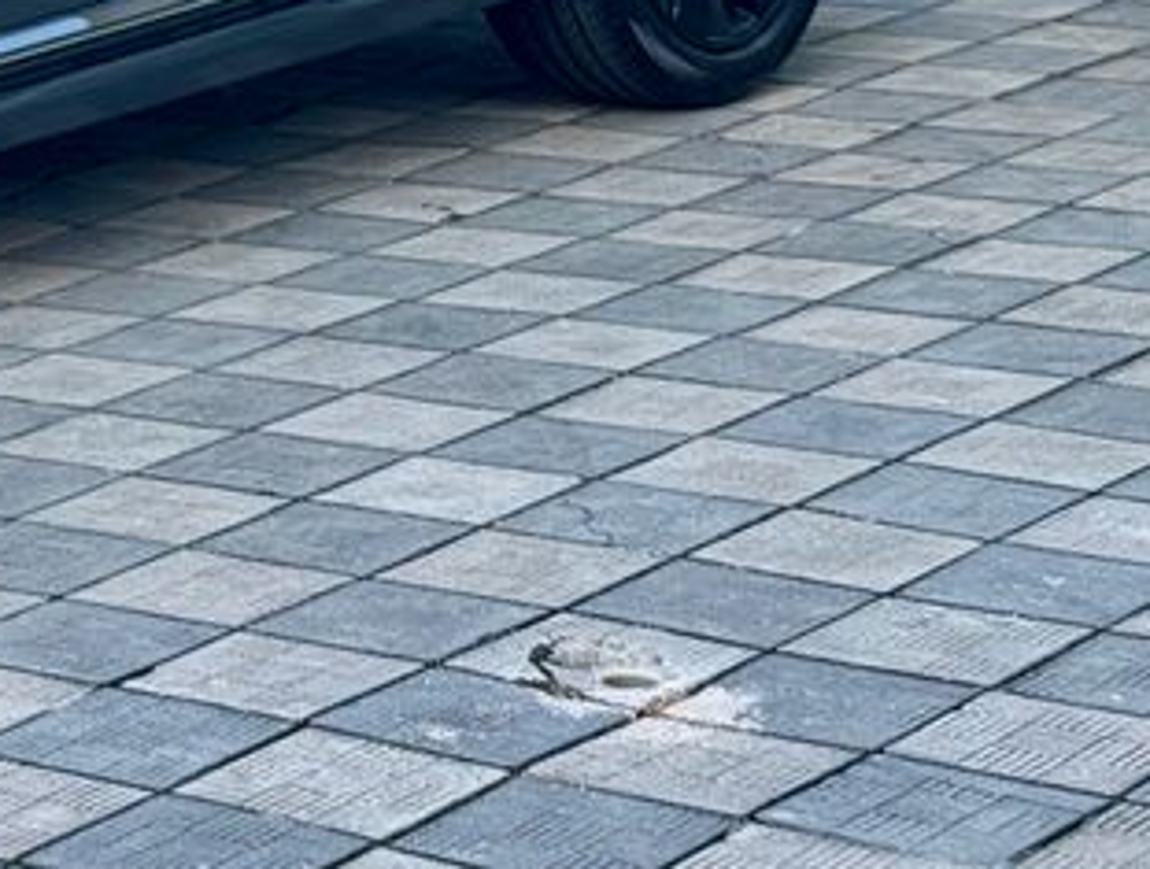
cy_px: -318
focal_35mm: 147
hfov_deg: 12.7
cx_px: -542
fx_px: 4897
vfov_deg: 9.9
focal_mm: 6.76
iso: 50
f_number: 1.78
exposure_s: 1/121
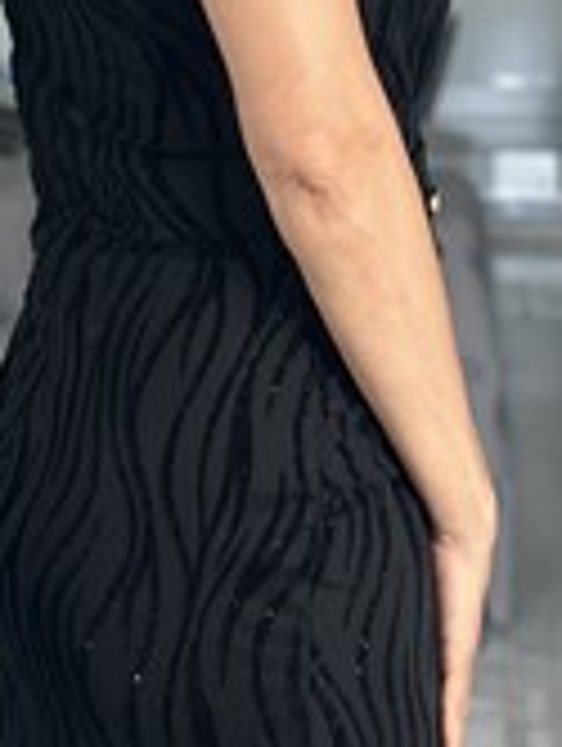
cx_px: 157
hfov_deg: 10.2
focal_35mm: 146
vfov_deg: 13.4
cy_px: 54
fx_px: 3152
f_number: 1.78
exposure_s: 1/60
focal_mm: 6.86
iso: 125
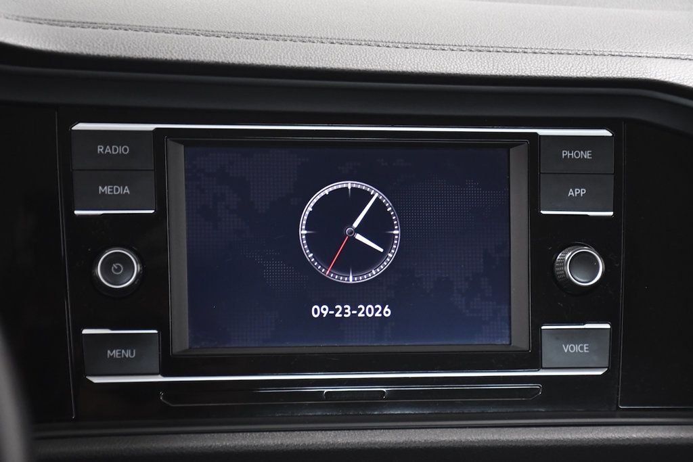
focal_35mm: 78
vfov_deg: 17.5
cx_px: 346
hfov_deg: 26.0
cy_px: 231
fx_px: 1502
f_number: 5.6
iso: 2000
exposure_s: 1/80
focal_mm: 52
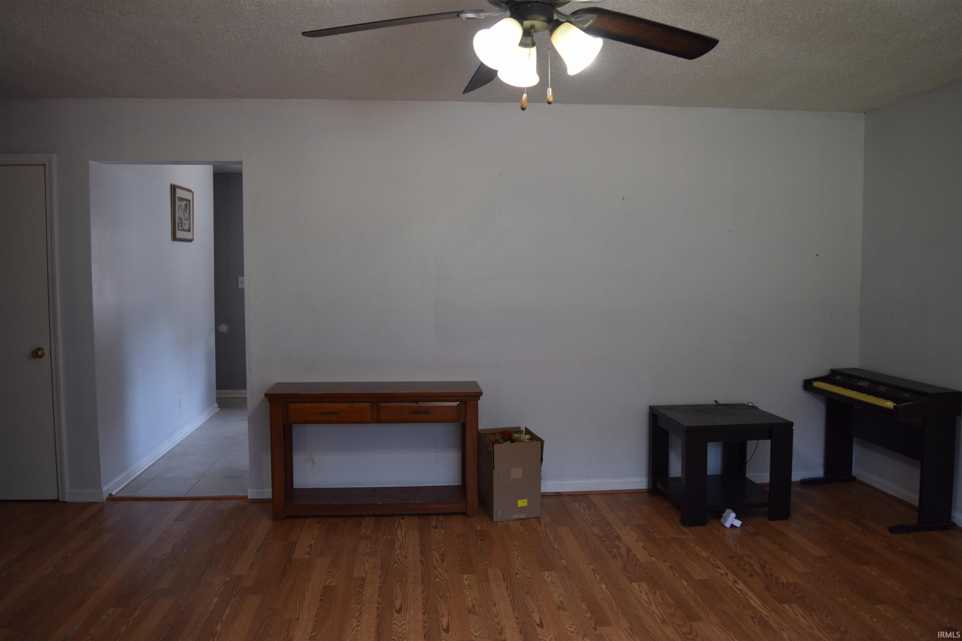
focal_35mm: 27
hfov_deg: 67.4
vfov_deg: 47.9
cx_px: 481
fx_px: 721
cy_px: 320
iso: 400
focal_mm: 18
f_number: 4
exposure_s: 1/60
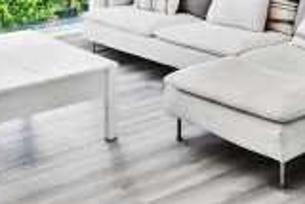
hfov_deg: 25.5
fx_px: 636
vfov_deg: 16.4
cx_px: 313
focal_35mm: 75
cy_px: -117
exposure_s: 1/30
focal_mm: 10
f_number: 8
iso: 1000
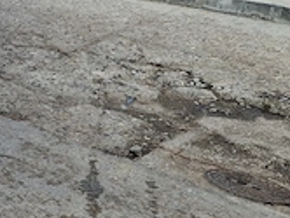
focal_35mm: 83
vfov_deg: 17.8
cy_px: 68
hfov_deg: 19.3
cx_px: -190
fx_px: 696
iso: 50
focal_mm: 5.4
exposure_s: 1/1104
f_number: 1.8
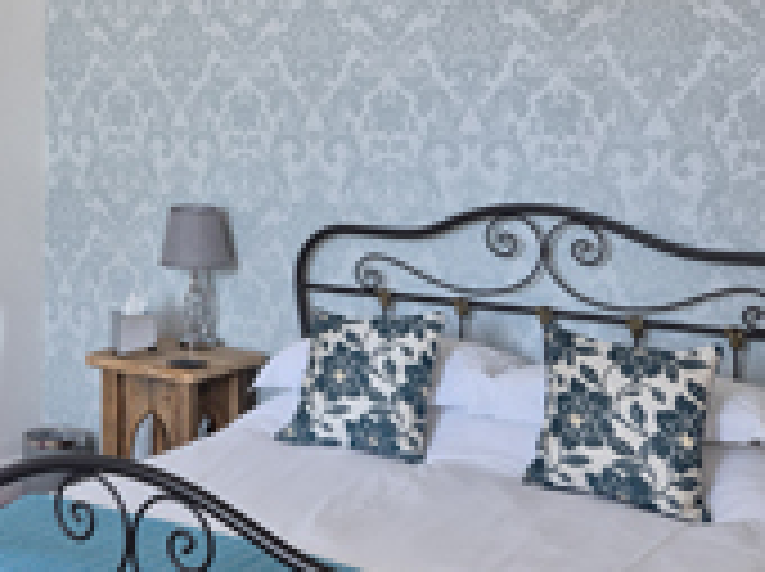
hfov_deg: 29.9
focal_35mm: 61
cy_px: 68
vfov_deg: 23.4
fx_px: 1346
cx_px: 32
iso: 160
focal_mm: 5.4
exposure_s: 1/180
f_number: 1.8
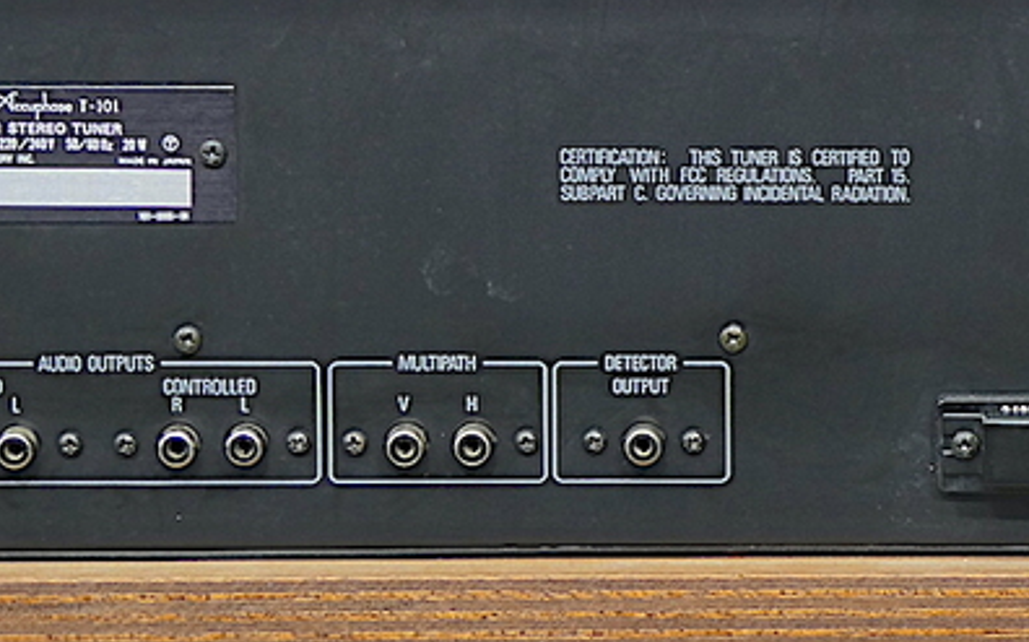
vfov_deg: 7.3
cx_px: 743
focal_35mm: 180
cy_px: 250
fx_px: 5045
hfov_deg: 11.6
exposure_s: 1/6
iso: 200
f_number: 4.5
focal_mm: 12.5
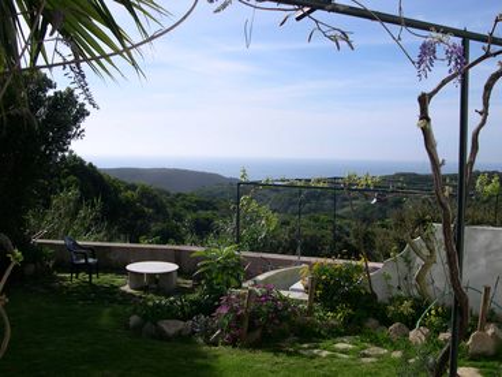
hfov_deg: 49.0
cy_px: 188
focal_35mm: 38
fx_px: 551
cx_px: 251
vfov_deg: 37.7
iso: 100
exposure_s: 1/272
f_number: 7.6
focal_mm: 8
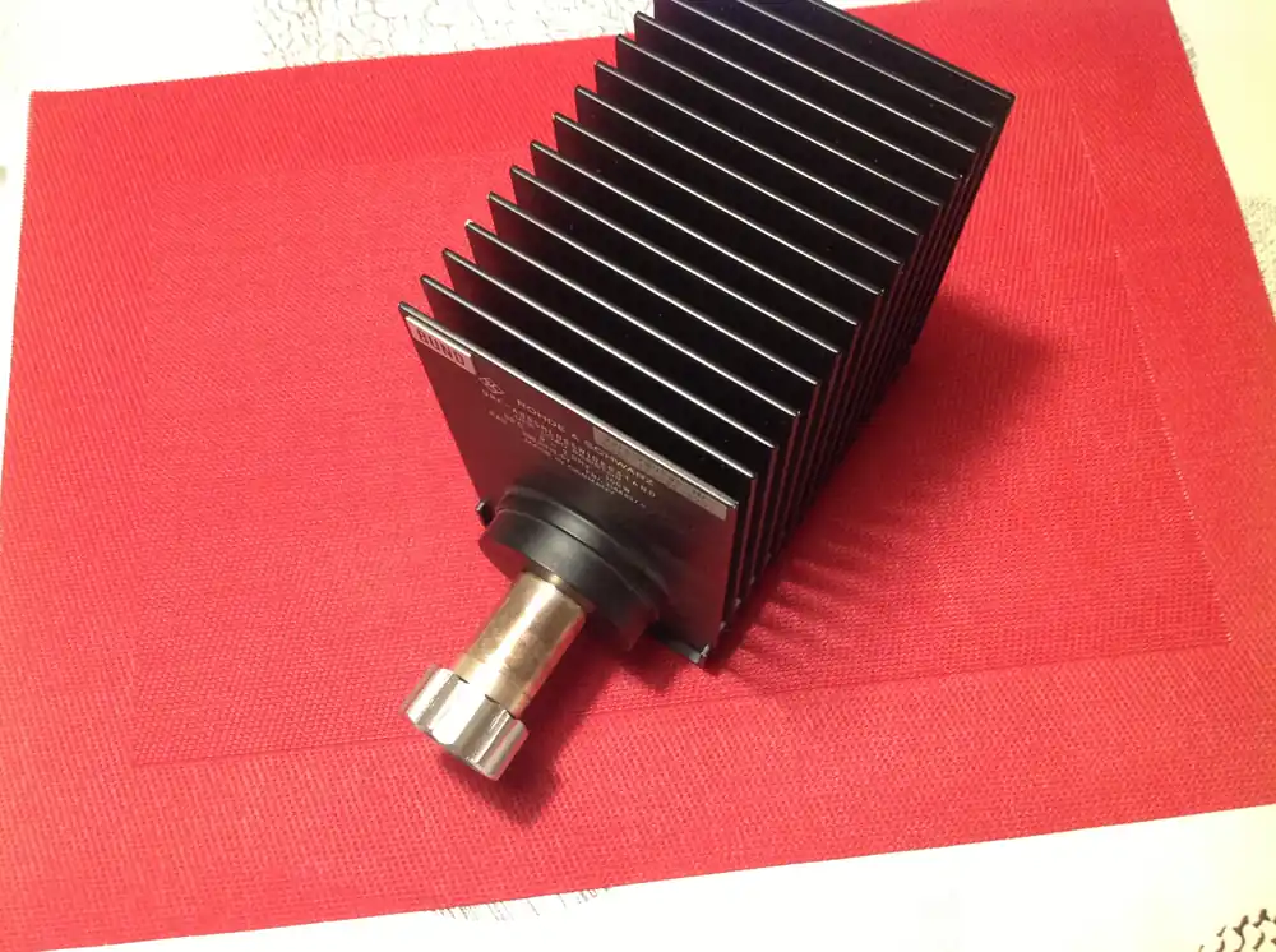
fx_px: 1288
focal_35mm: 35
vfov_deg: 40.6
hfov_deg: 52.7
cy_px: 476
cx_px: 638
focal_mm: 4.28
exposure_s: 1/17
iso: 320
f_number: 2.4
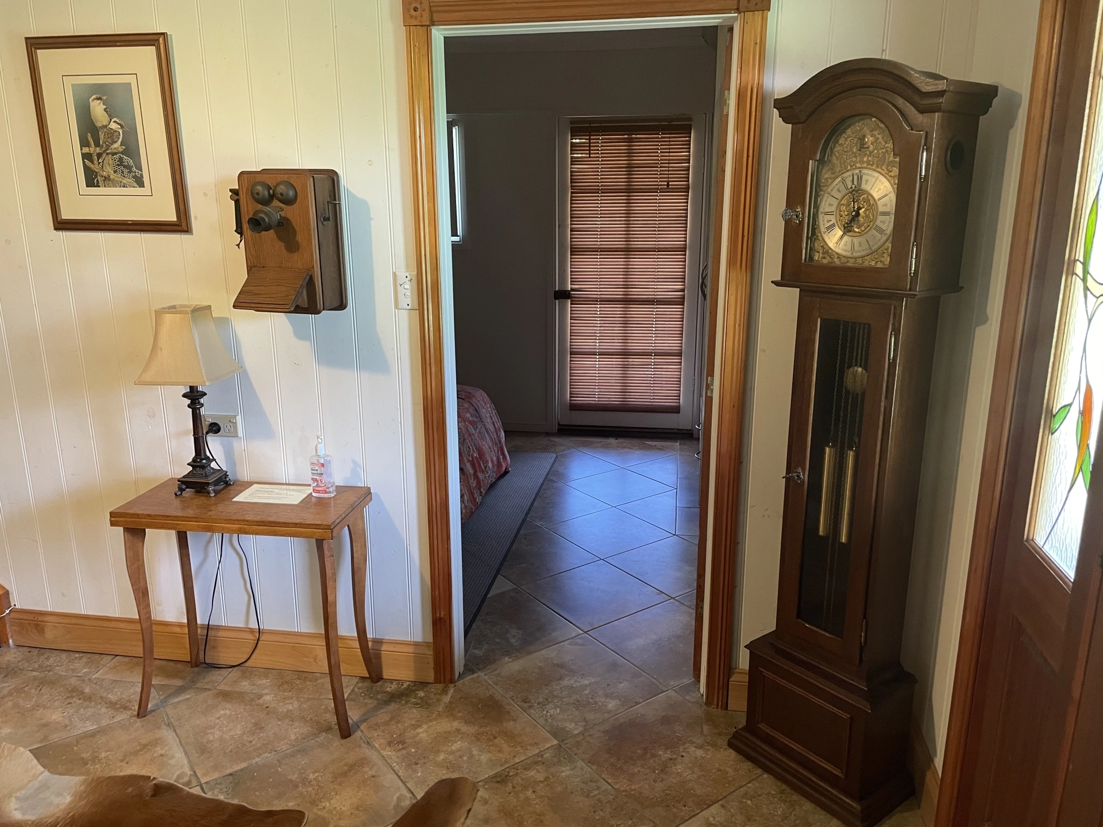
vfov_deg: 53.1
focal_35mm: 26
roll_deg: -0.4
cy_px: 414
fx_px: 828
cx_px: 552
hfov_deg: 67.3
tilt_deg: -15.7
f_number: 1.6
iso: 250
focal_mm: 4.2
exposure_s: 1/50
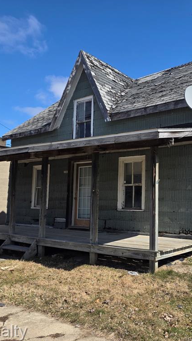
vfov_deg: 58.0
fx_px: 308
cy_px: 170
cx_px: 150
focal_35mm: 34
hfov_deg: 33.8
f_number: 1.7
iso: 80
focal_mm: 6.3
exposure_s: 1/5447
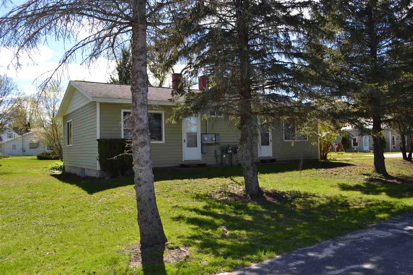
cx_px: 206
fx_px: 344
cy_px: 138
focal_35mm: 30
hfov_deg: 61.9
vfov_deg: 43.6
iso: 100
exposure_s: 1/200
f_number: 7.1
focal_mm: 20
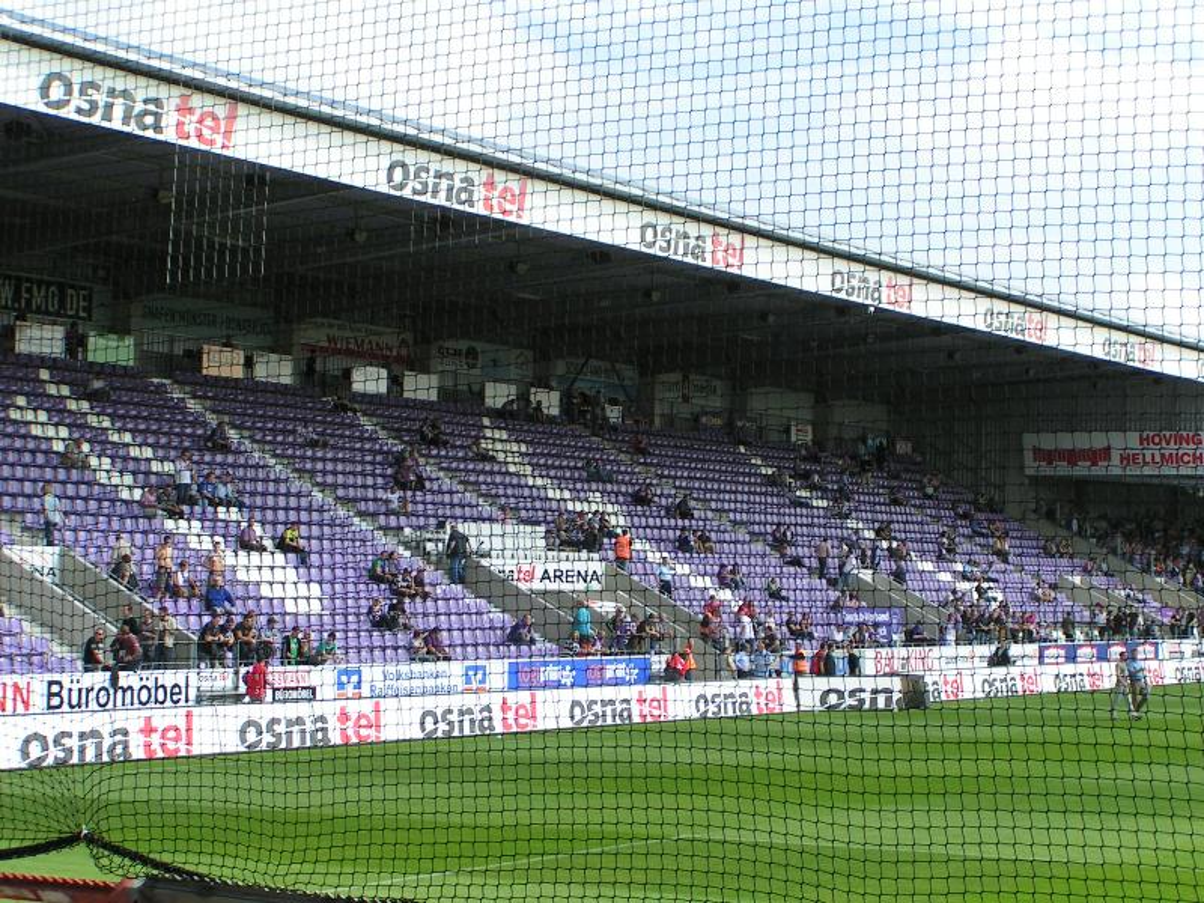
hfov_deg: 27.0
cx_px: 602
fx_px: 2504
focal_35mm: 72
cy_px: 452
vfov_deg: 20.4
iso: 50
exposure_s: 1/320
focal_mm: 11
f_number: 5
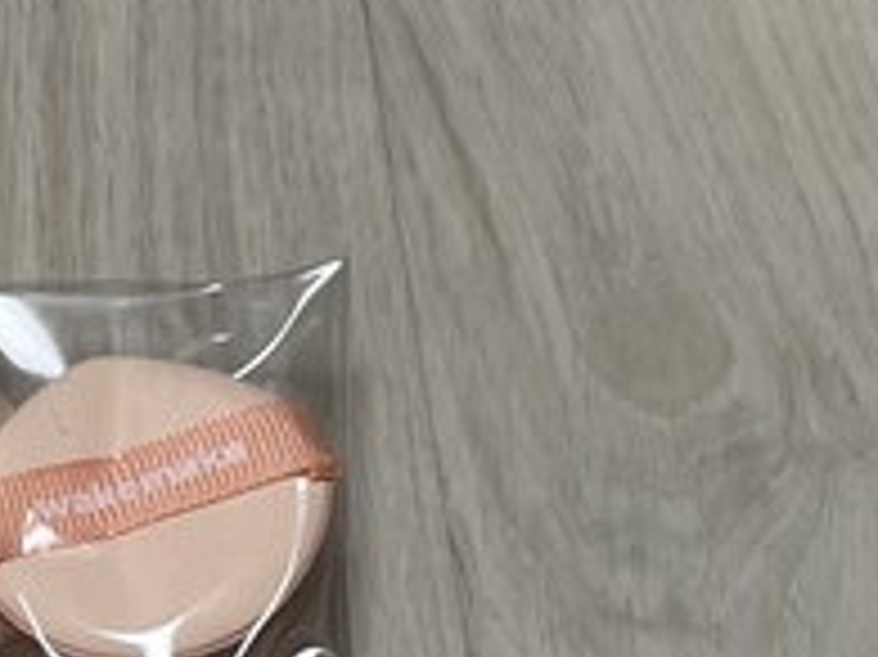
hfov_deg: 20.8
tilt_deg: -62.9
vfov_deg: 17.2
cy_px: 873
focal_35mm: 80
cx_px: -432
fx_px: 2028
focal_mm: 4.2
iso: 100
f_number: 1.6
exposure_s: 1/120
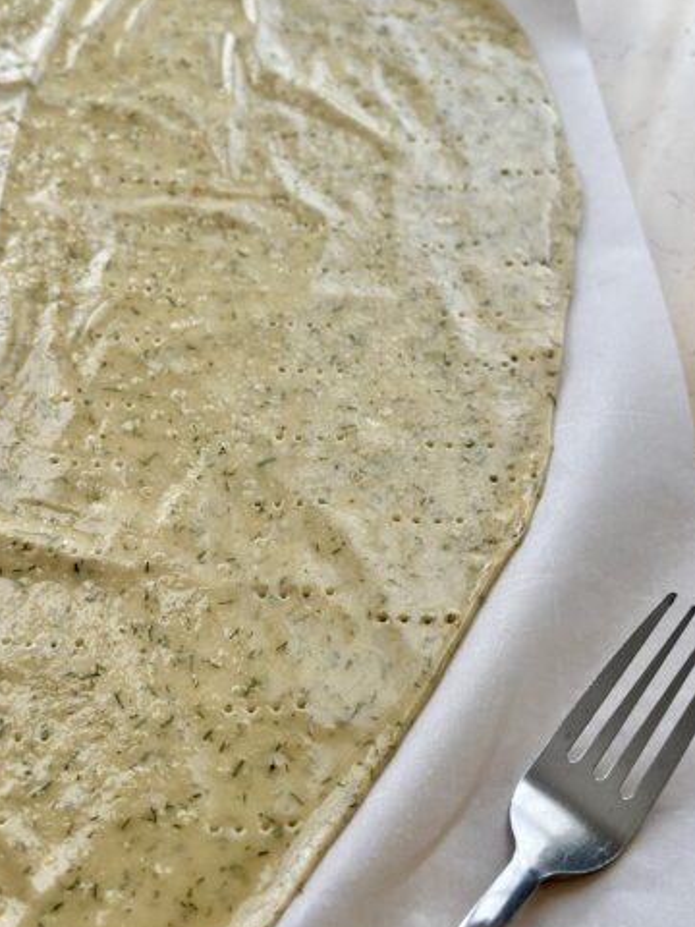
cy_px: 475
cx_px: 345
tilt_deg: -46.8
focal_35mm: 50
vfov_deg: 38.2
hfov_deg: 29.1
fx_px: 1338
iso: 80
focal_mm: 6.86
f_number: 1.78
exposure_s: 1/349
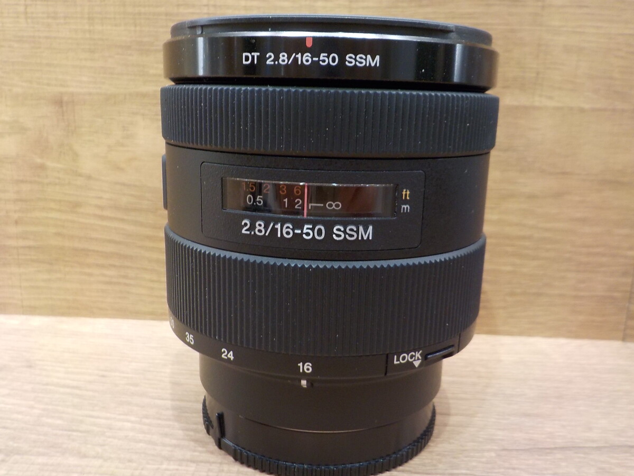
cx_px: 317
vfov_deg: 46.8
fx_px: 549
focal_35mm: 30
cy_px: 238
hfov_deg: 60.0
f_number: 3.3
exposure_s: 1/30
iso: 200
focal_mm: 4.1
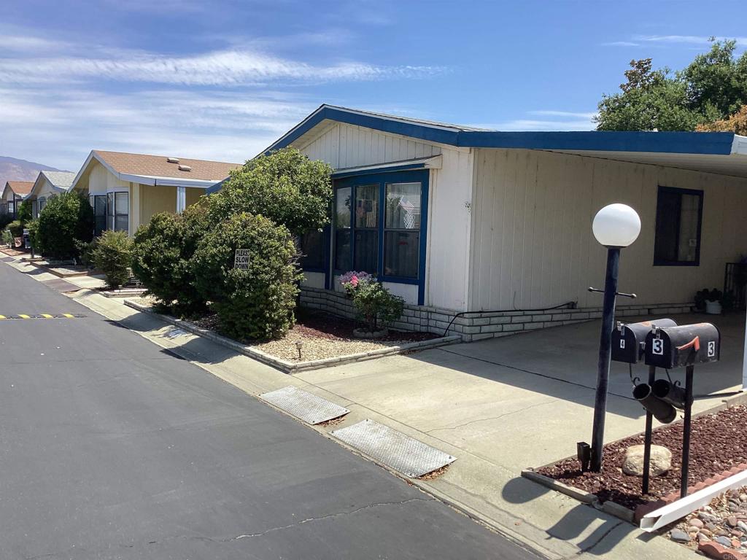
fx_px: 669
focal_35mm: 31
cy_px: 280
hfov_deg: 58.4
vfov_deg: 45.4
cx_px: 374
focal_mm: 3.3
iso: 25
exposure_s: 1/1294
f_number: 2.4
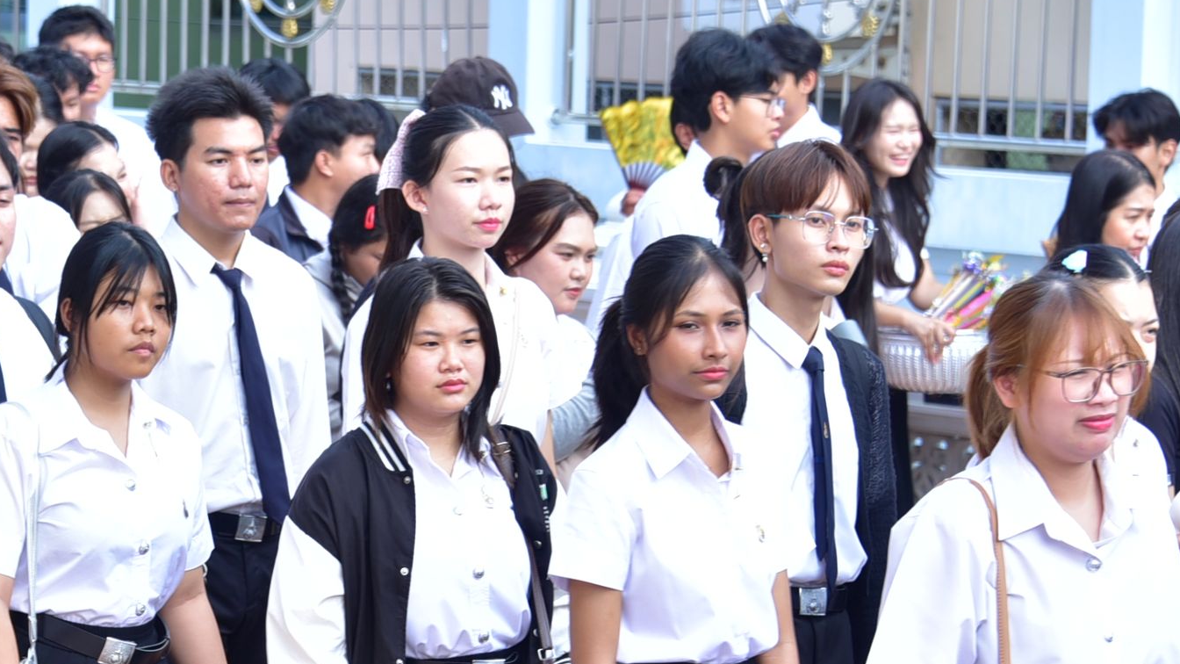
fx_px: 5976
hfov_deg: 11.3
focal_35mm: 191
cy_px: 553
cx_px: 369
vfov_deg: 6.3
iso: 250
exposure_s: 1/200
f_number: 6.3
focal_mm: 98
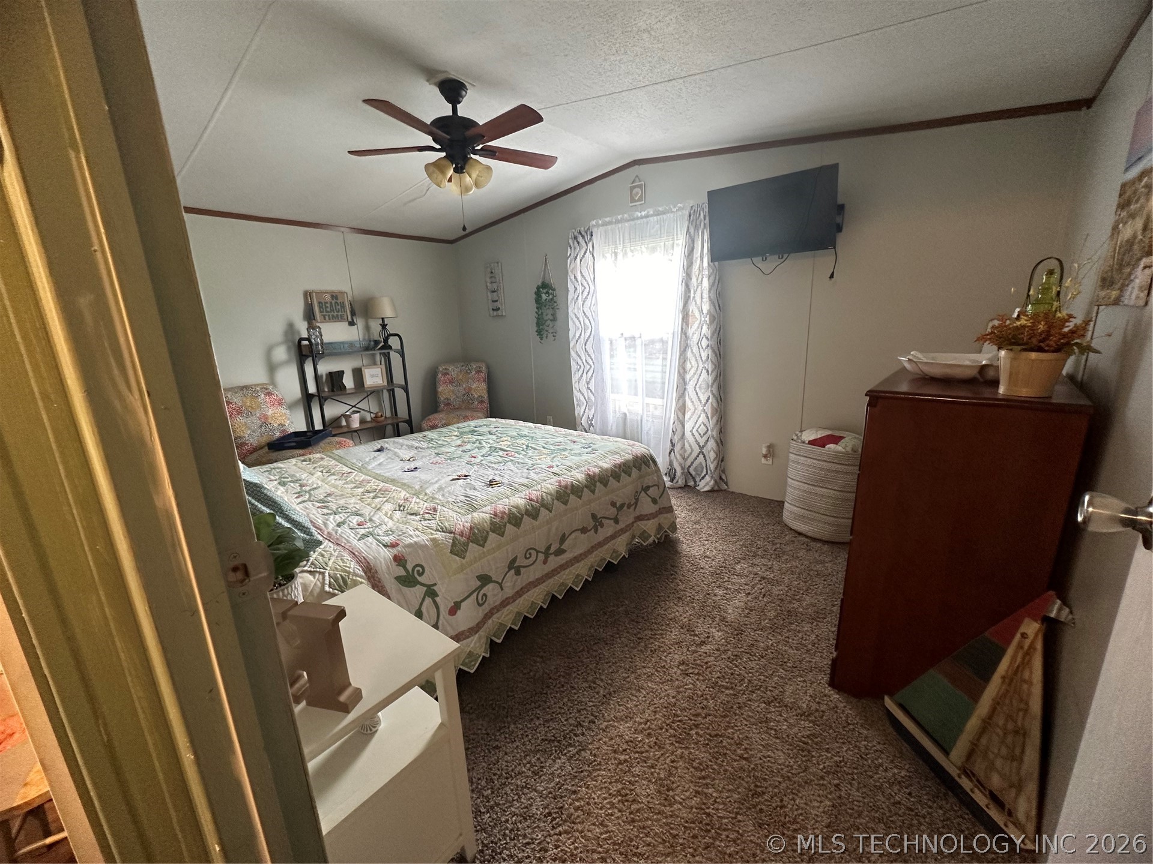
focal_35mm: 14
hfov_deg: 102.1
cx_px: 576
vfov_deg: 85.7
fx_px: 466
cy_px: 432
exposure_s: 1/60
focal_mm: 2.22
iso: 250
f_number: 2.2
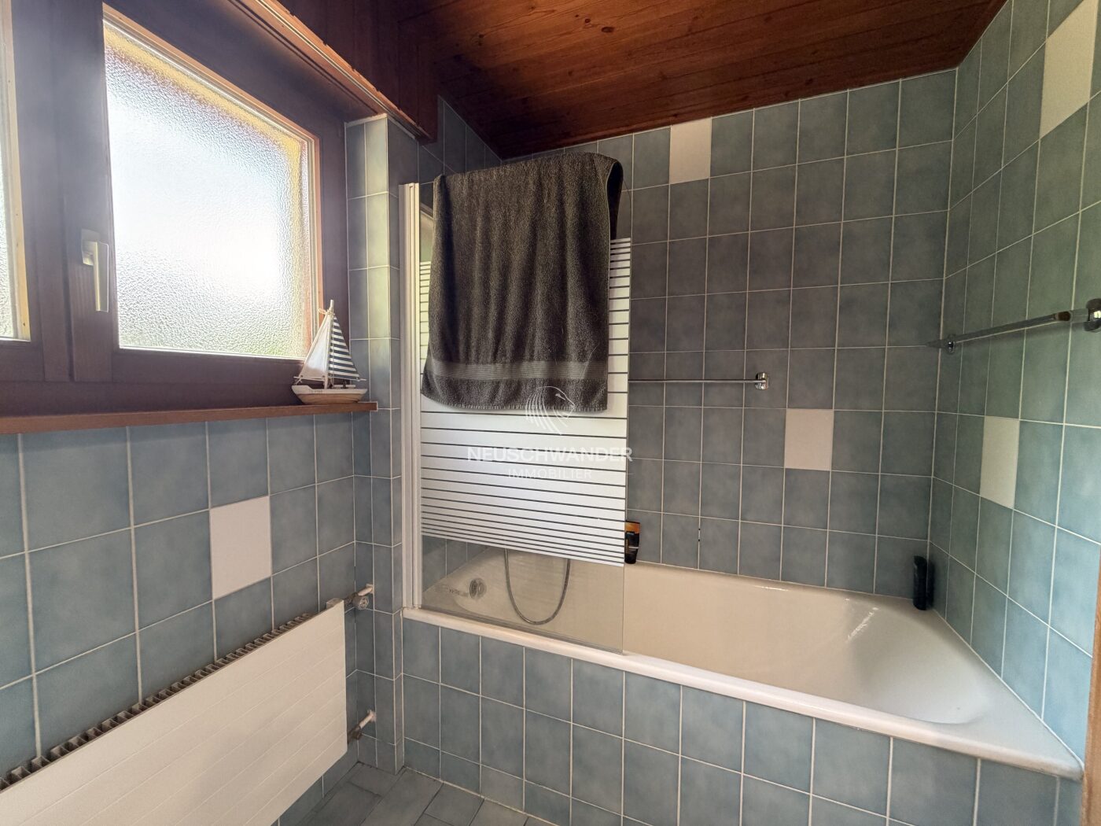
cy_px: 413
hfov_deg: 102.1
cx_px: 550
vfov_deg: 85.7
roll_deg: -0.2
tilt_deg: -3.0
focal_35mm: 14
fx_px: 445
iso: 320
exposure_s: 1/96
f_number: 2.2
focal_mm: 2.22
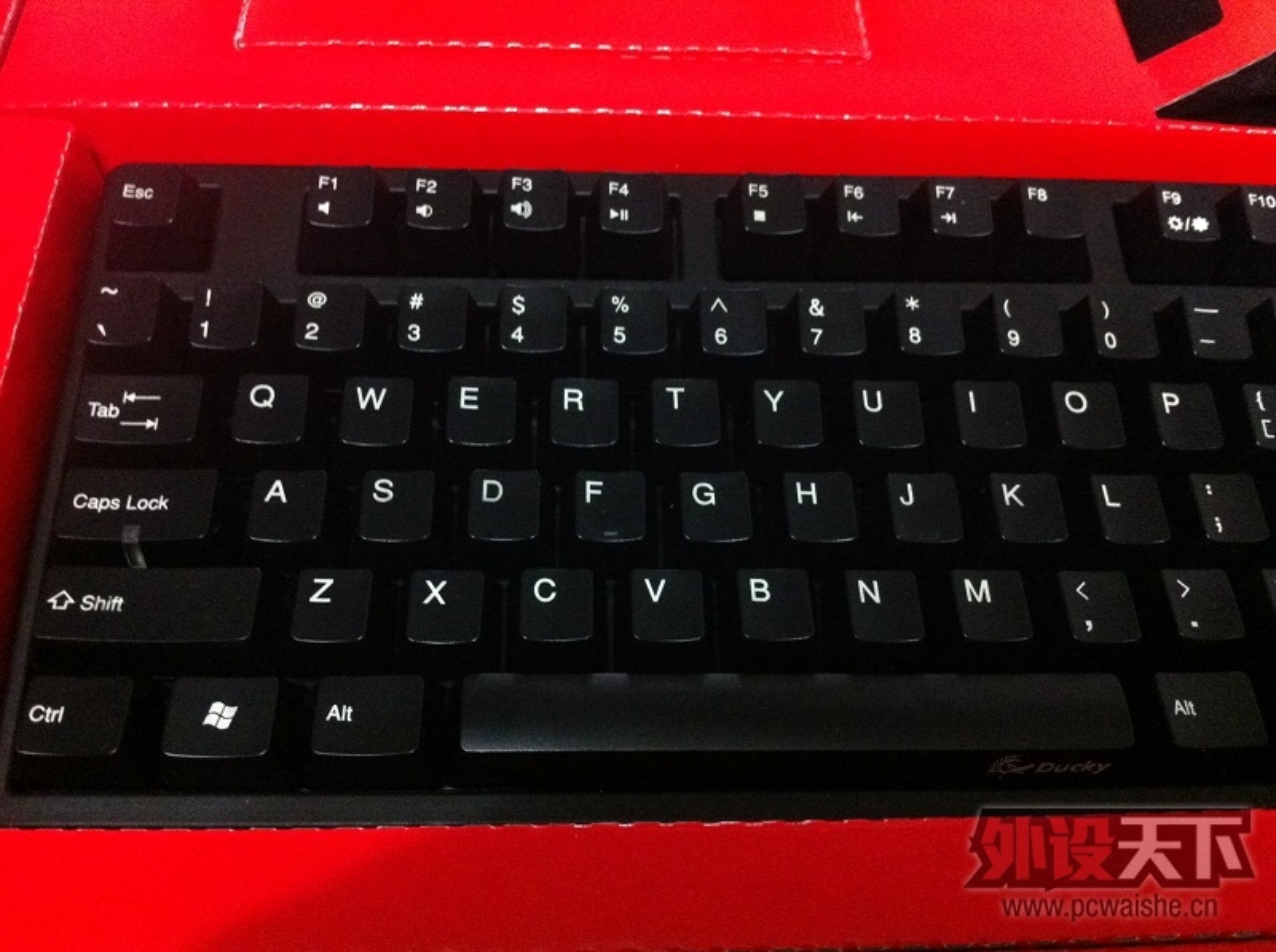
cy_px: 476
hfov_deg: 52.7
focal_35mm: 35
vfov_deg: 40.6
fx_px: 1288
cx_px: 638
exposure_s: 1/15
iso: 1000
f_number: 2.8
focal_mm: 3.85
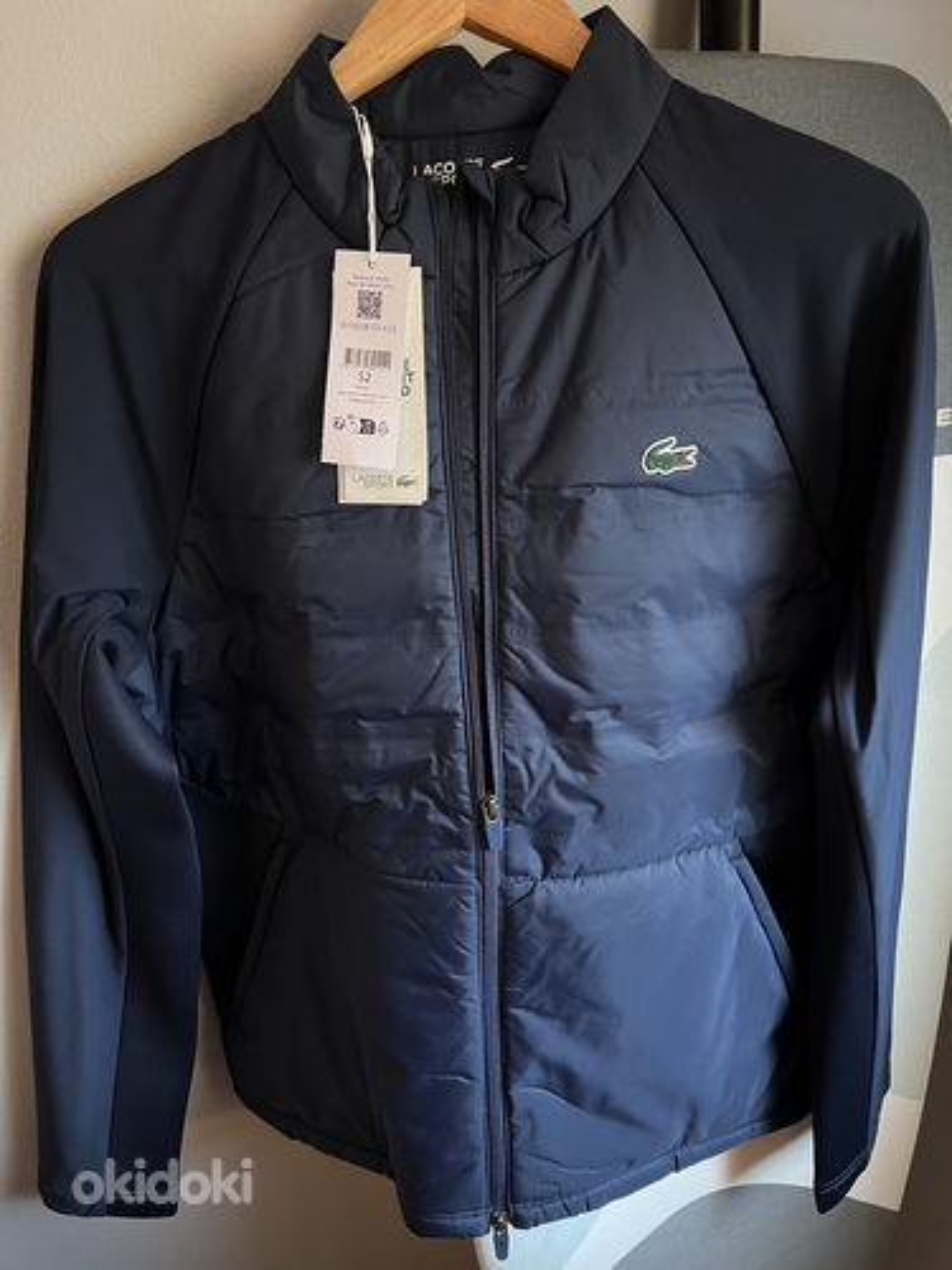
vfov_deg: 67.3
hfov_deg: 53.1
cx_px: 476
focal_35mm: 26
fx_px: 953
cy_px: 635
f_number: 1.5
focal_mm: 5.7
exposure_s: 1/30
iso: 640
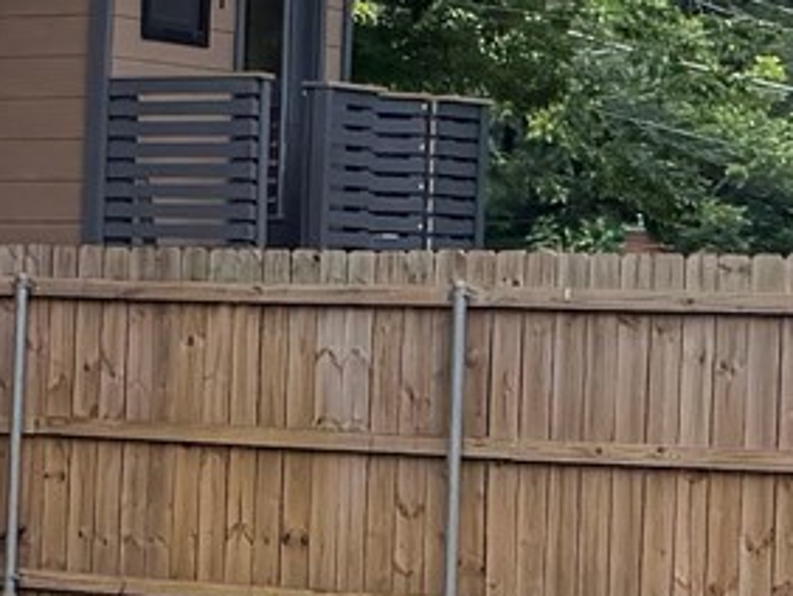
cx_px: -486
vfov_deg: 8.5
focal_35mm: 174
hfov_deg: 10.8
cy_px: 436
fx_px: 3989
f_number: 1.78
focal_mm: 6.76
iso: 100
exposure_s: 1/2110
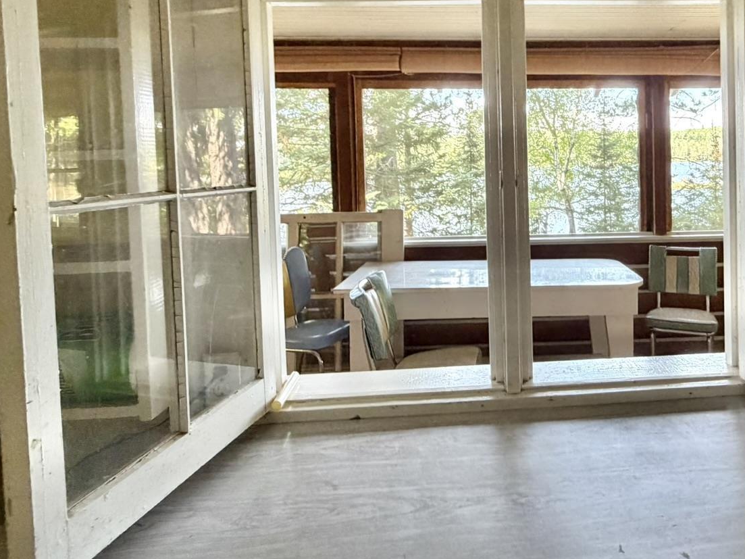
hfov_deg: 64.9
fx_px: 560
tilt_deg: -2.5
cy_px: 182
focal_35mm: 26
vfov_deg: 52.0
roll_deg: +2.5
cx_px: 517
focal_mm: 2.22
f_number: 2.2
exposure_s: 1/60
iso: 400
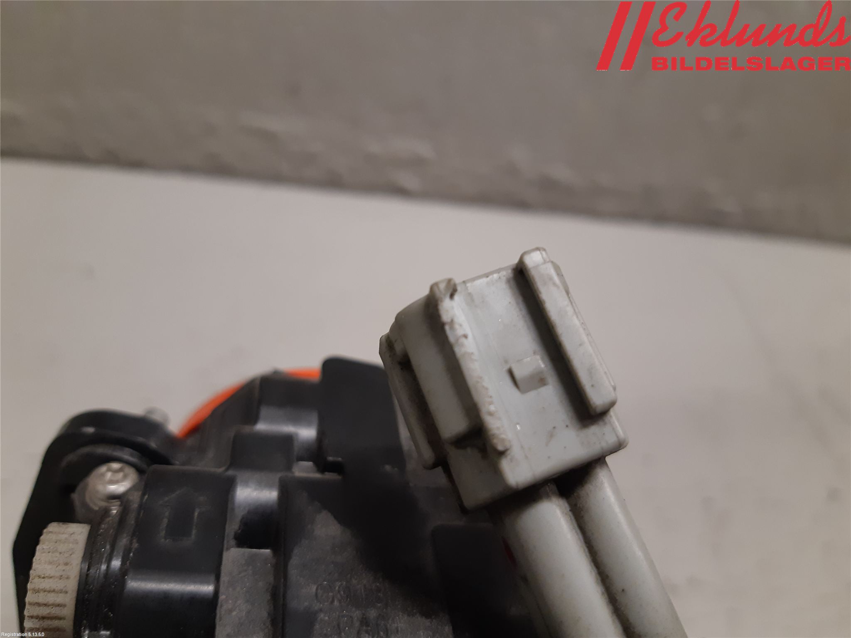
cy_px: 319
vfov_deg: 53.1
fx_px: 639
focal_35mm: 26
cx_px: 426
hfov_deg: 67.3
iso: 160
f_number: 1.7
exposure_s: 1/50
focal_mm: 3.93
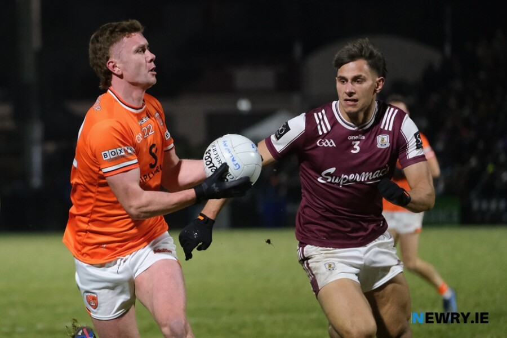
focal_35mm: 210
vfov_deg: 6.5
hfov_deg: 9.8
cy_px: 169
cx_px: 254
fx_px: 2957
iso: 4000
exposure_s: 1/1000
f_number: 2.8
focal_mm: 140
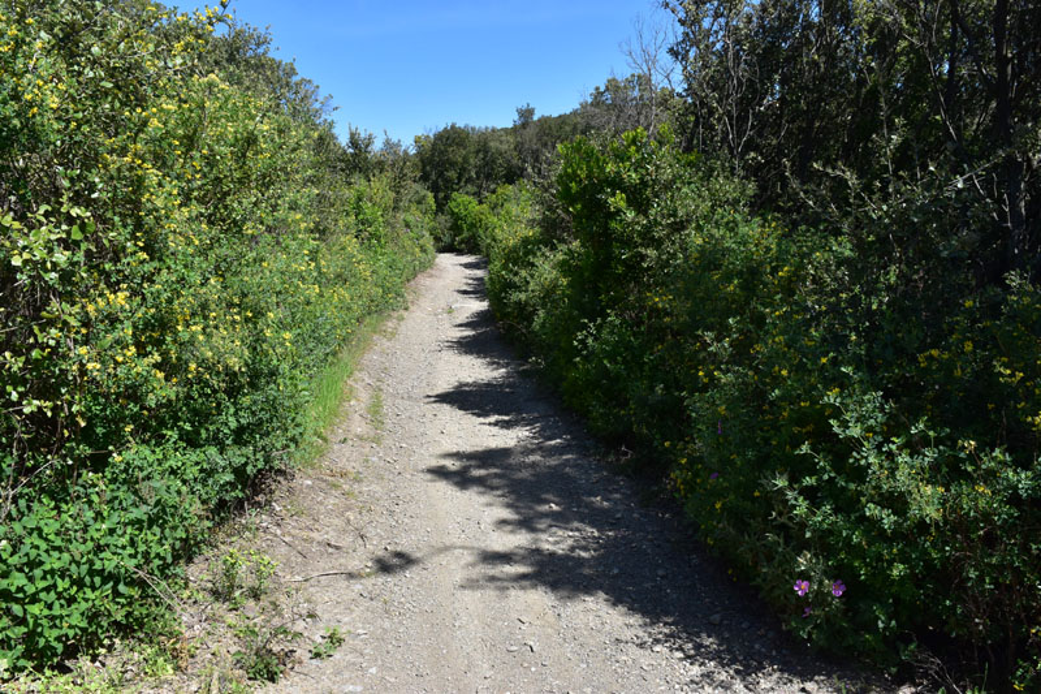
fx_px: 781
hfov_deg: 67.4
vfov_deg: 47.9
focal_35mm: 27
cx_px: 520
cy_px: 347
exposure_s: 1/400
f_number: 13
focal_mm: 18
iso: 400
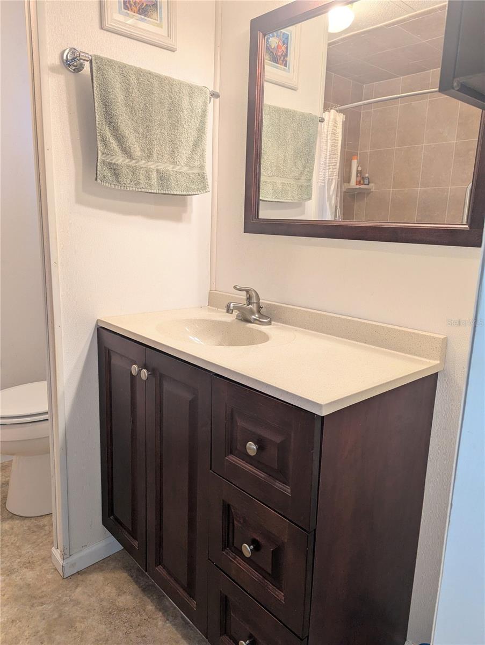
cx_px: 242
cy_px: 322
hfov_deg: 56.9
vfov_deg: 71.5
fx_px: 447
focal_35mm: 24
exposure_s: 1/120
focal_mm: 6.81
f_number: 1.85
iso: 411
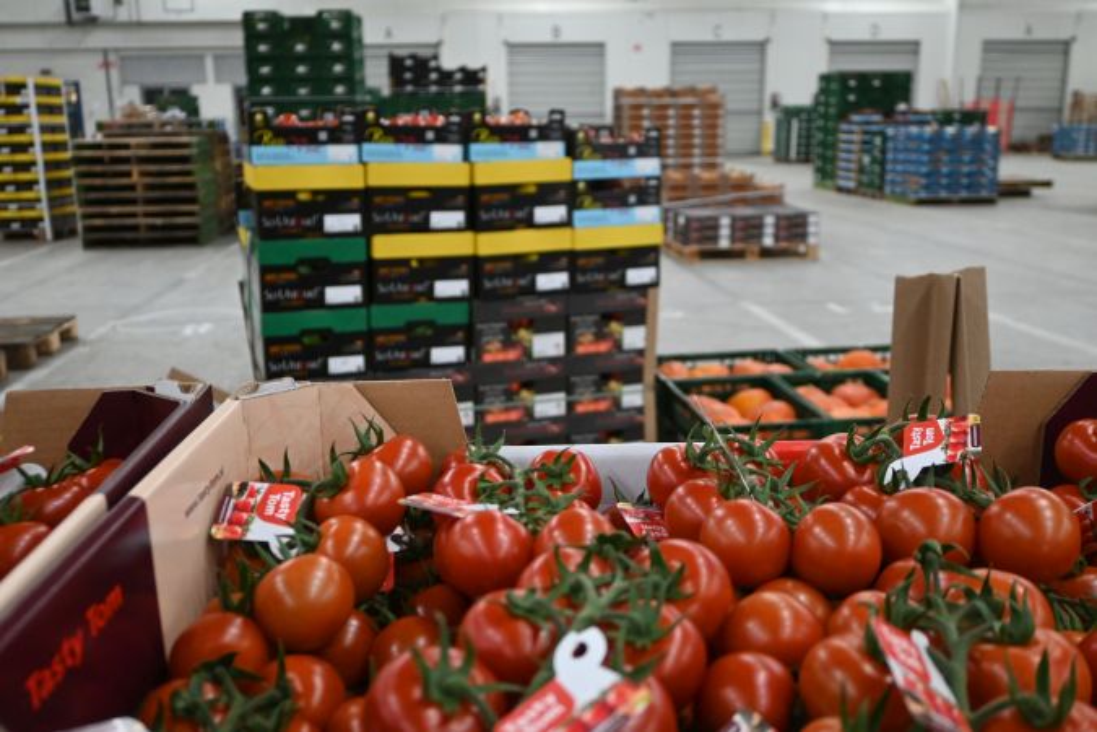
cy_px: 366
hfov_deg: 57.2
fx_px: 1006
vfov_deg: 40.0
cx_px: 548
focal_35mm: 33
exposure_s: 1/40
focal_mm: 22
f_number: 4
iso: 1100
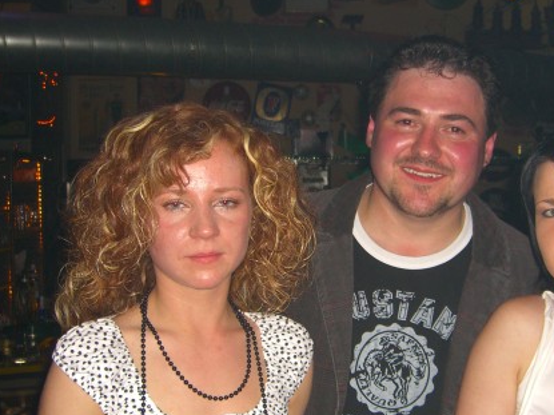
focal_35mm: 55
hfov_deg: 34.8
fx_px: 880
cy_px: 250
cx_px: 328
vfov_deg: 26.5
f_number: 2.8
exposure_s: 1/60
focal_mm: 7.9
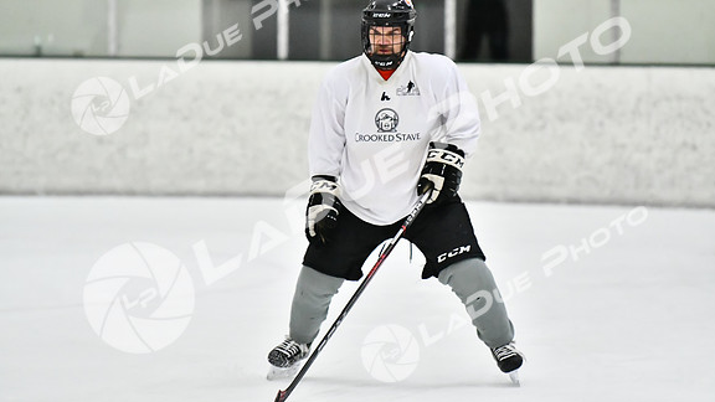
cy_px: 171
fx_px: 5546
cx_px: 359
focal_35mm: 293
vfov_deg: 4.2
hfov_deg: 7.4
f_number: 2.8
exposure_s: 1/2000
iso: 6400
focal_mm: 185
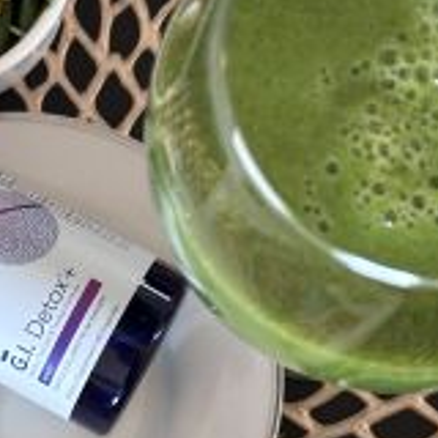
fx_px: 1517
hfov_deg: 16.2
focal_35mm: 106
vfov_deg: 16.3
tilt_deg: -84.0
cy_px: 345
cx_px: 57
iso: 250
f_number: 1.78
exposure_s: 1/33
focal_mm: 6.86
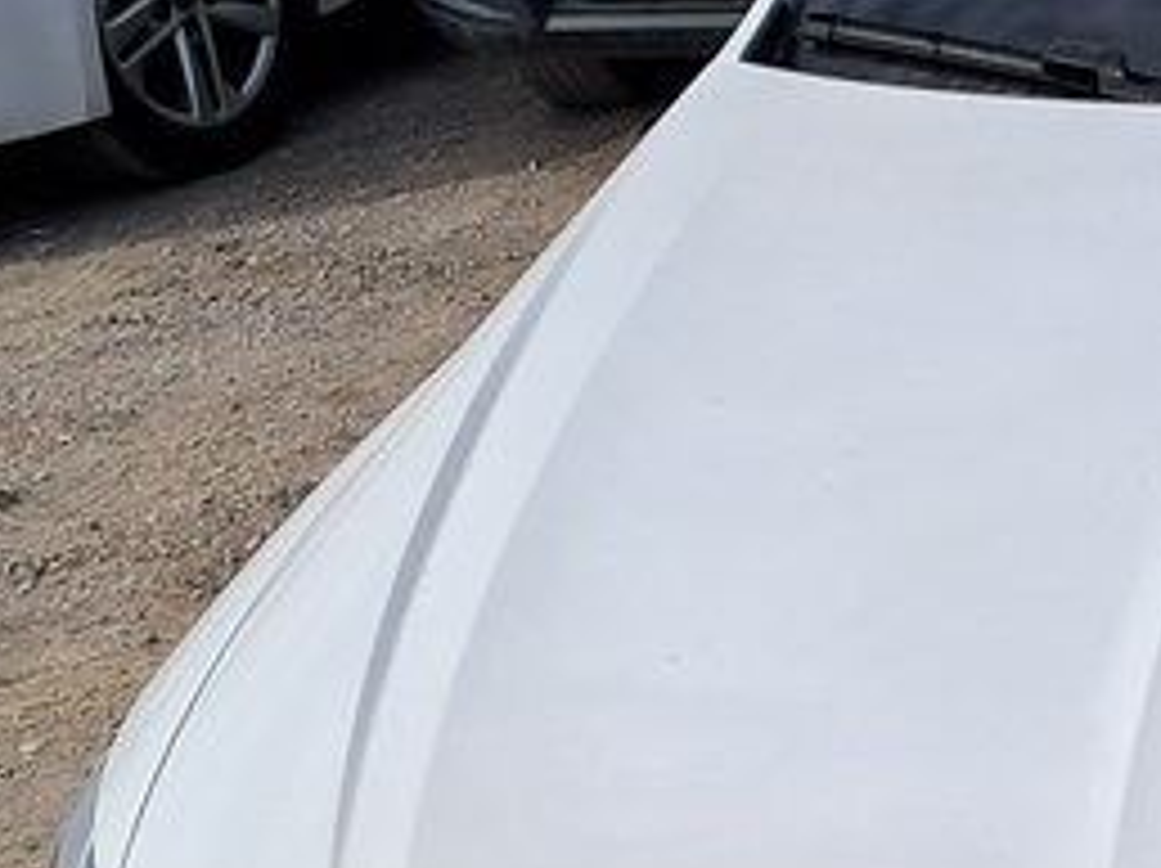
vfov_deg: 11.0
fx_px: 4490
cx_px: 1624
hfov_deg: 14.0
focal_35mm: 134
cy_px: 859
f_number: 1.8
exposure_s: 1/827
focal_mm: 4
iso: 50
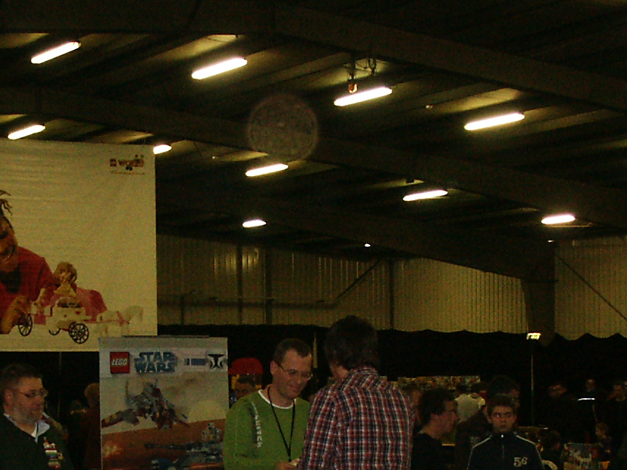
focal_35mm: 93
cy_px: 428
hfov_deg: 21.0
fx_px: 1684
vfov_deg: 15.7
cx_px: 200
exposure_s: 1/45
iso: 200
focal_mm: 7.18
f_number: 3
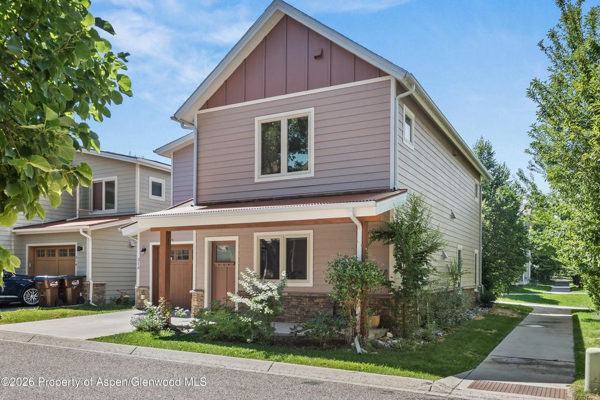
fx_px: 317
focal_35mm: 19
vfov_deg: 64.6
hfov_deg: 86.9
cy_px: 200
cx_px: 300
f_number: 7.1
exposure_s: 1/80
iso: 160
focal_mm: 19
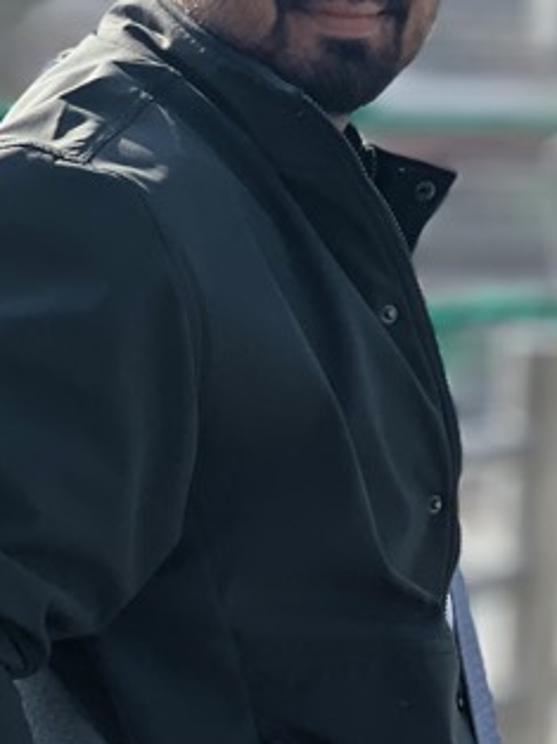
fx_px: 4748
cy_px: 495
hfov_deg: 6.7
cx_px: 399
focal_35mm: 221
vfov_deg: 9.0
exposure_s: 1/306
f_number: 2.8
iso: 25
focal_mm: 9
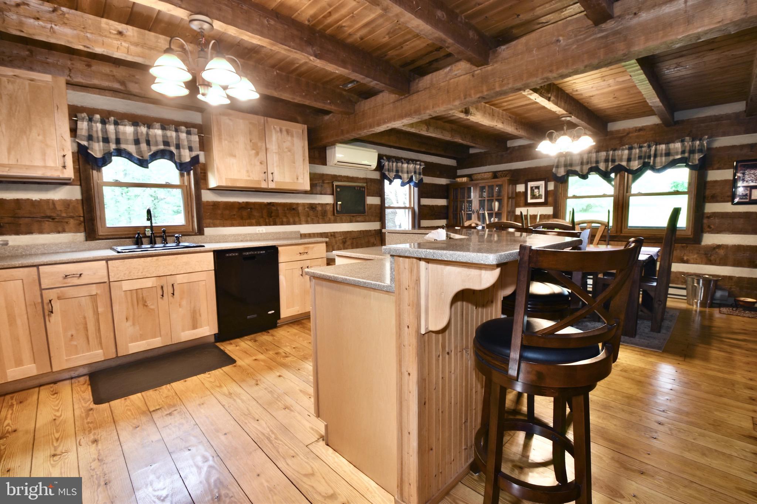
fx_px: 315
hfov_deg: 100.4
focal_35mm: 15
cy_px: 252
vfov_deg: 77.3
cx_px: 378
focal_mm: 10
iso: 100
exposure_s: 1/1.6
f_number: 10
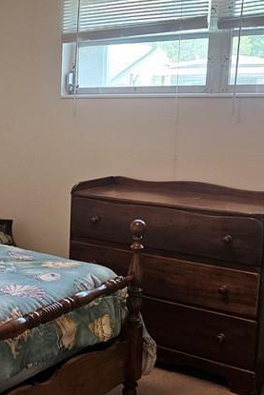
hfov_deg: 21.3
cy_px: 184
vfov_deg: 33.9
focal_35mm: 59
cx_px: -57
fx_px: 648
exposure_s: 1/120
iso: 320
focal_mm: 5.4
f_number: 1.8
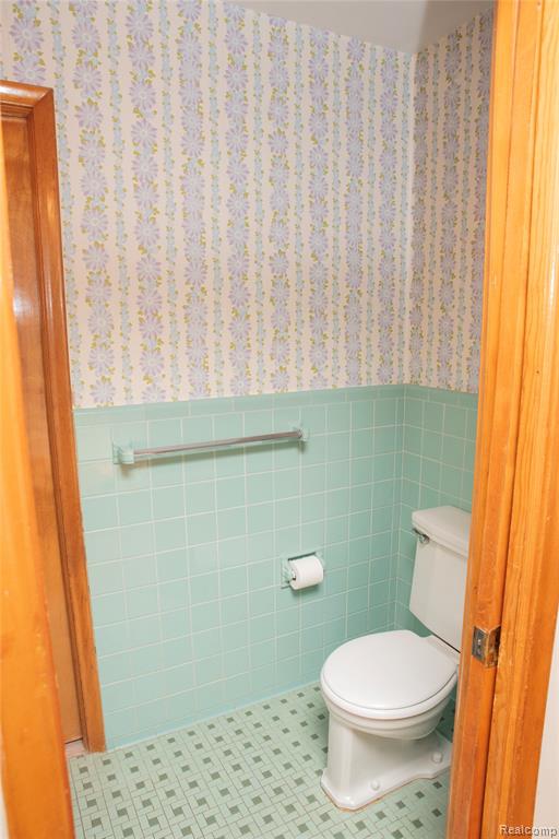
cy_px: 420
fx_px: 559
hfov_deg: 53.1
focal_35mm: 24
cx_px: 280
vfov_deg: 73.7
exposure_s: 1/200
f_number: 5.6
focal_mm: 24
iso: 1250
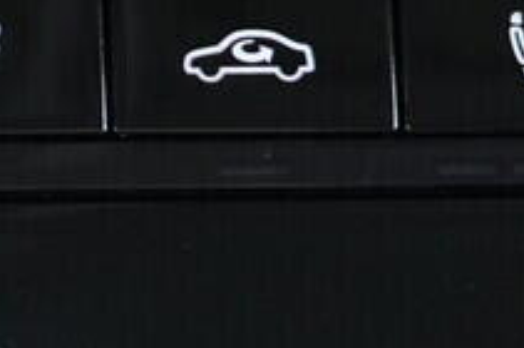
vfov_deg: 5.5
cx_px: -161
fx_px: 3575
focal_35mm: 246
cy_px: 413
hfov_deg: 8.3
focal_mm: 24
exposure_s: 1/40
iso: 640
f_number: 2.8
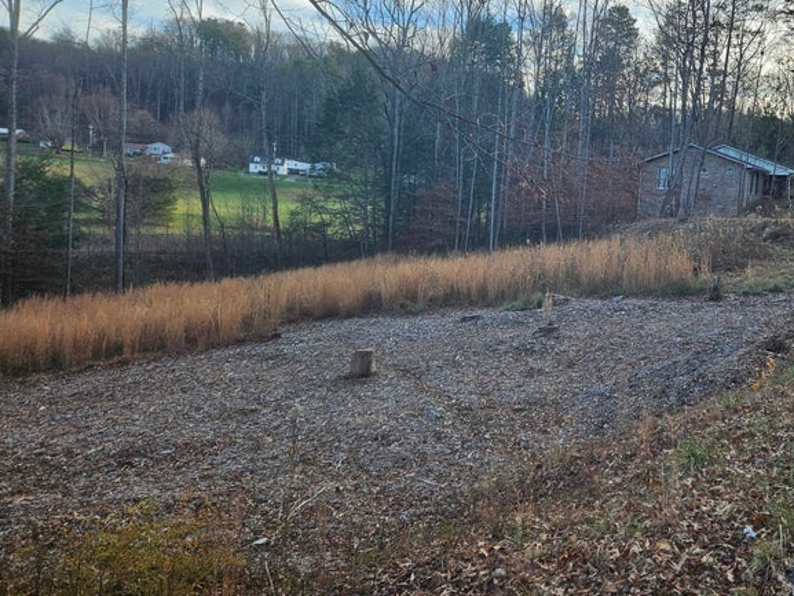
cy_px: 266
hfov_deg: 52.4
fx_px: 780
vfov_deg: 41.8
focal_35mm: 34
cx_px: 559
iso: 32
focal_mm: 5.4
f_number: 1.8
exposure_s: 1/528
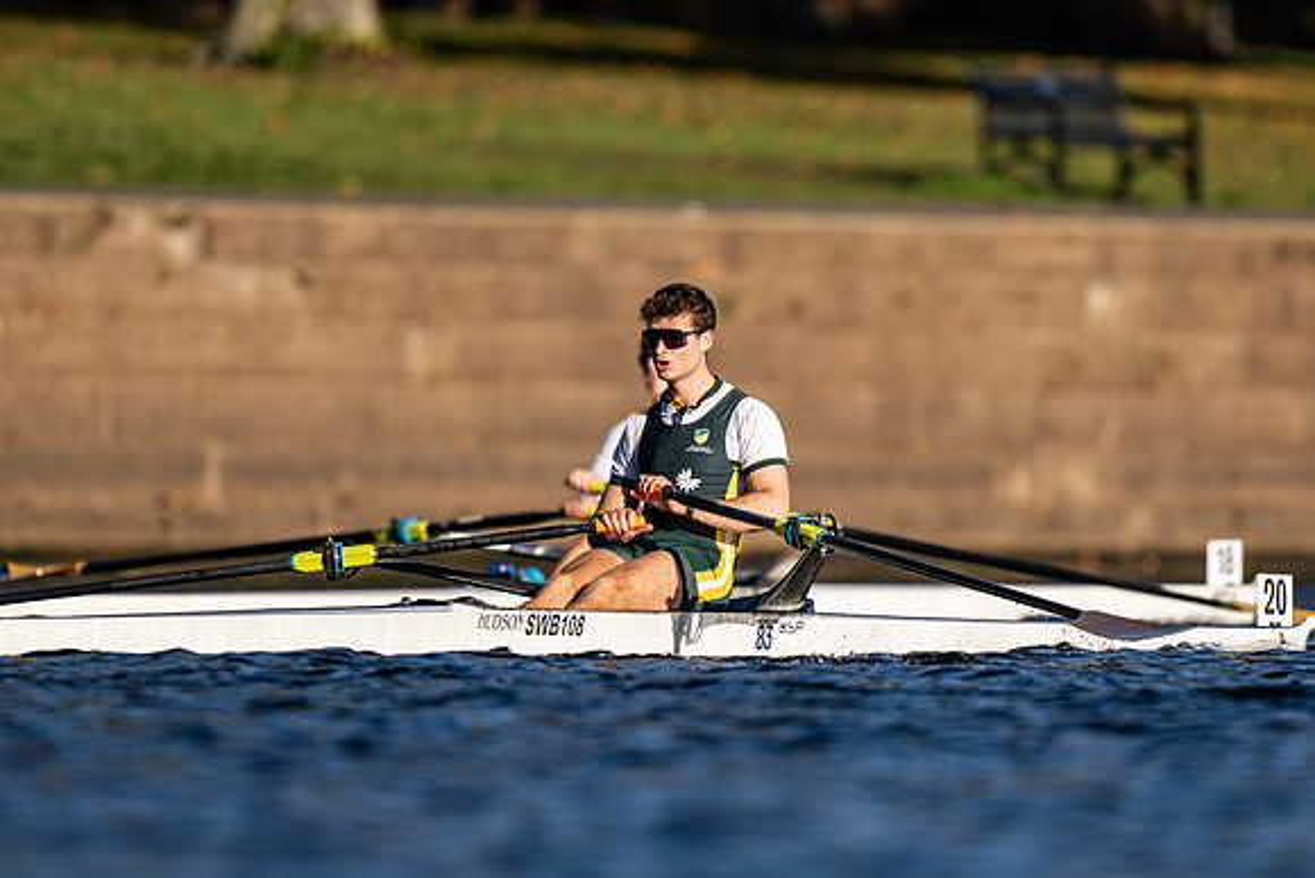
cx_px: 658
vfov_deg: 1.5
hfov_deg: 2.3
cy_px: 439
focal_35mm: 900
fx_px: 32898
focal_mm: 600
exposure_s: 1/2500
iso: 110
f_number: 4
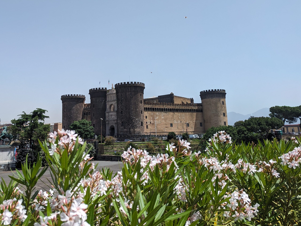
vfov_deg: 56.9
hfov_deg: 71.5
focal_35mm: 24
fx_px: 209
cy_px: 113
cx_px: 150
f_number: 1.85
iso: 45
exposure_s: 1/1887
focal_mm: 6.81
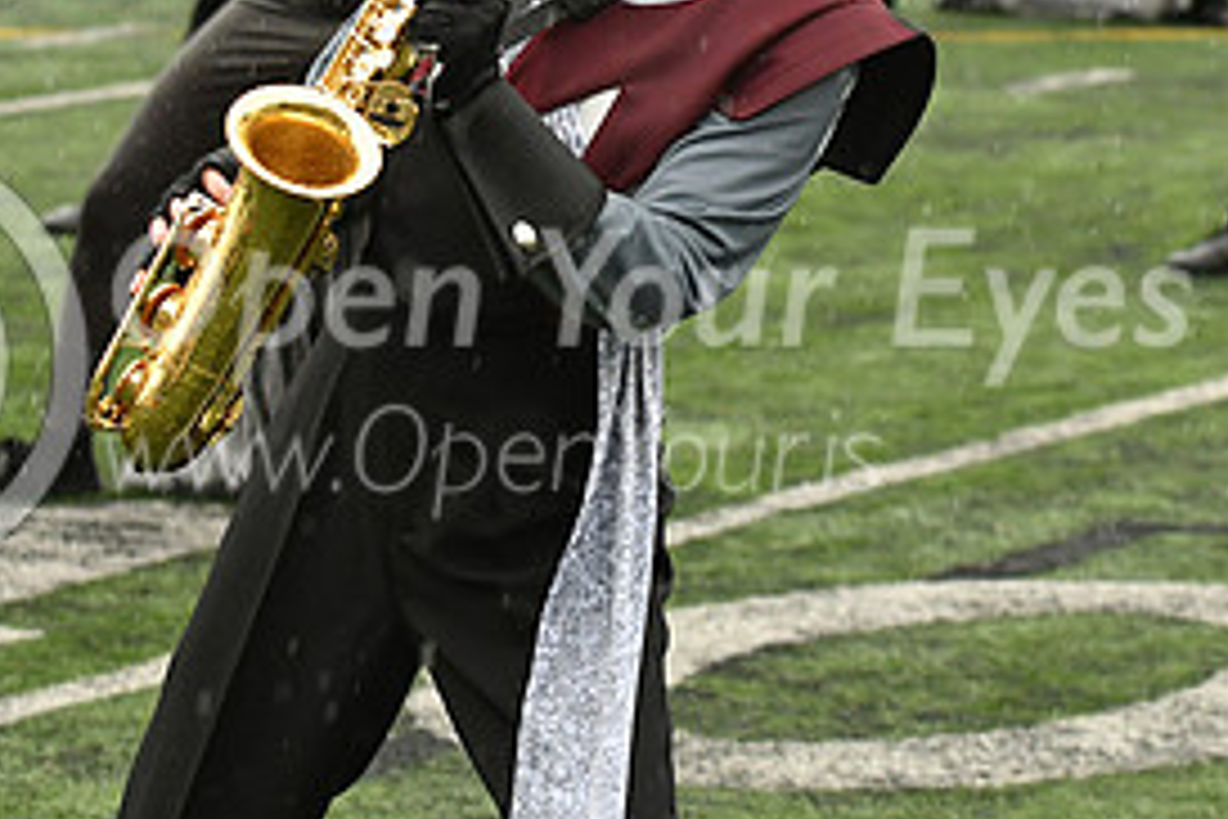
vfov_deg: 6.1
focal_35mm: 223
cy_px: -11
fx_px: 7606
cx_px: 679
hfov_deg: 9.2
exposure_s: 1/640
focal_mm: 70
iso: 1000
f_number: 4
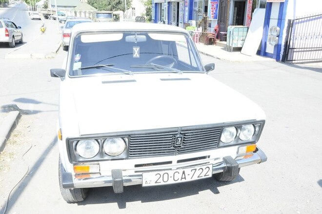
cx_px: 161
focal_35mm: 32
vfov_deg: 41.6
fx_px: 281
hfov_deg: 59.6
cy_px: 107
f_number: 13
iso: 800
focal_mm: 21
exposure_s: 1/125
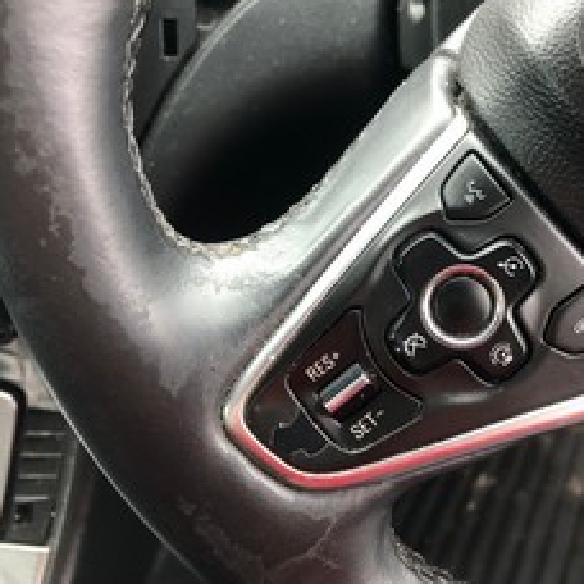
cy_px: 261
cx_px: 402
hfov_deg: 43.1
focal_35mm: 38
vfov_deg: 43.8
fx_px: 725
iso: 80
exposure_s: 1/15
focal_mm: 4
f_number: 1.8
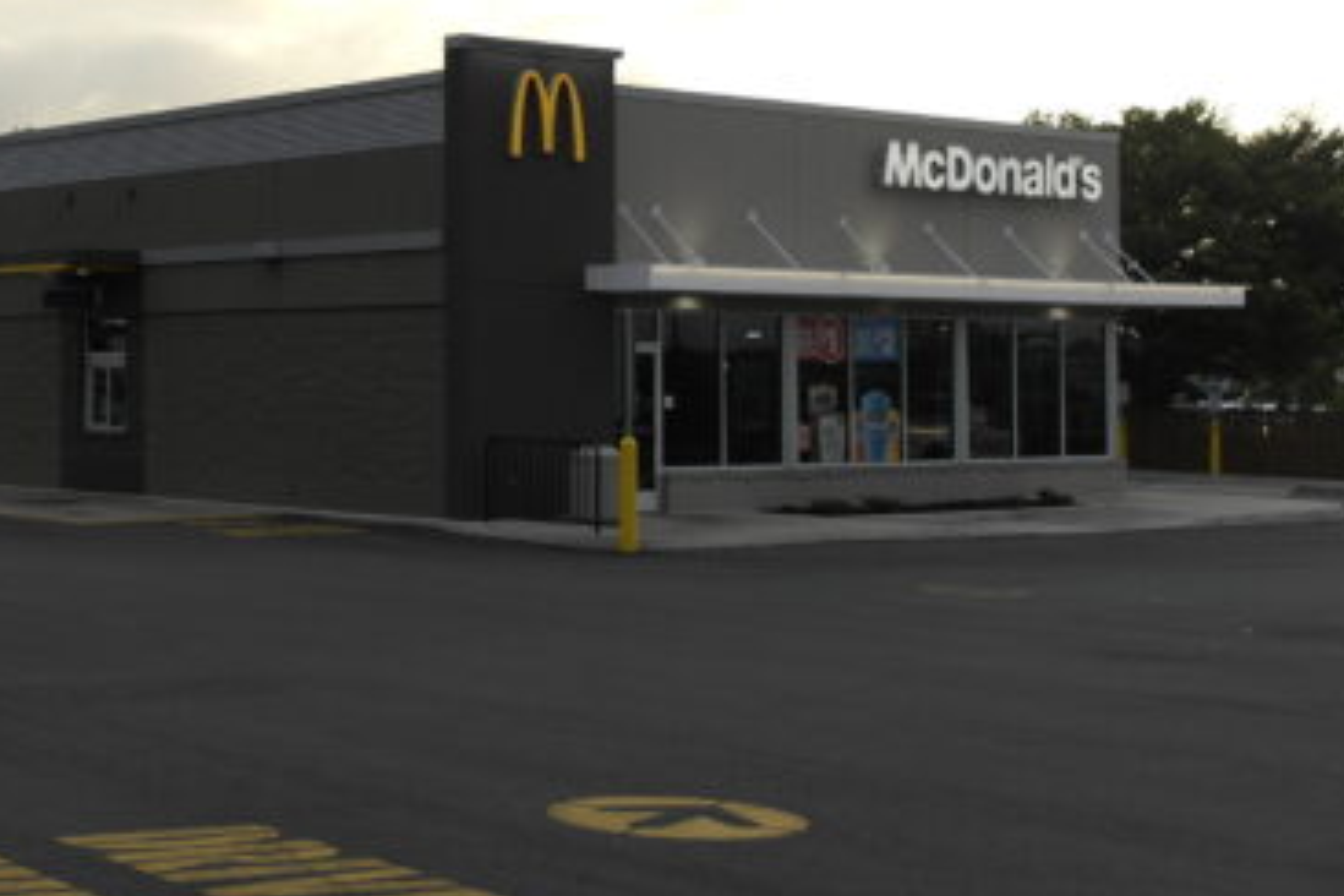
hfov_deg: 30.5
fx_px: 2352
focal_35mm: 63
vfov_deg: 21.4
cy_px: 250
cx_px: 136
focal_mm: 20
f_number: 4.5
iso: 100
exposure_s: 1/125
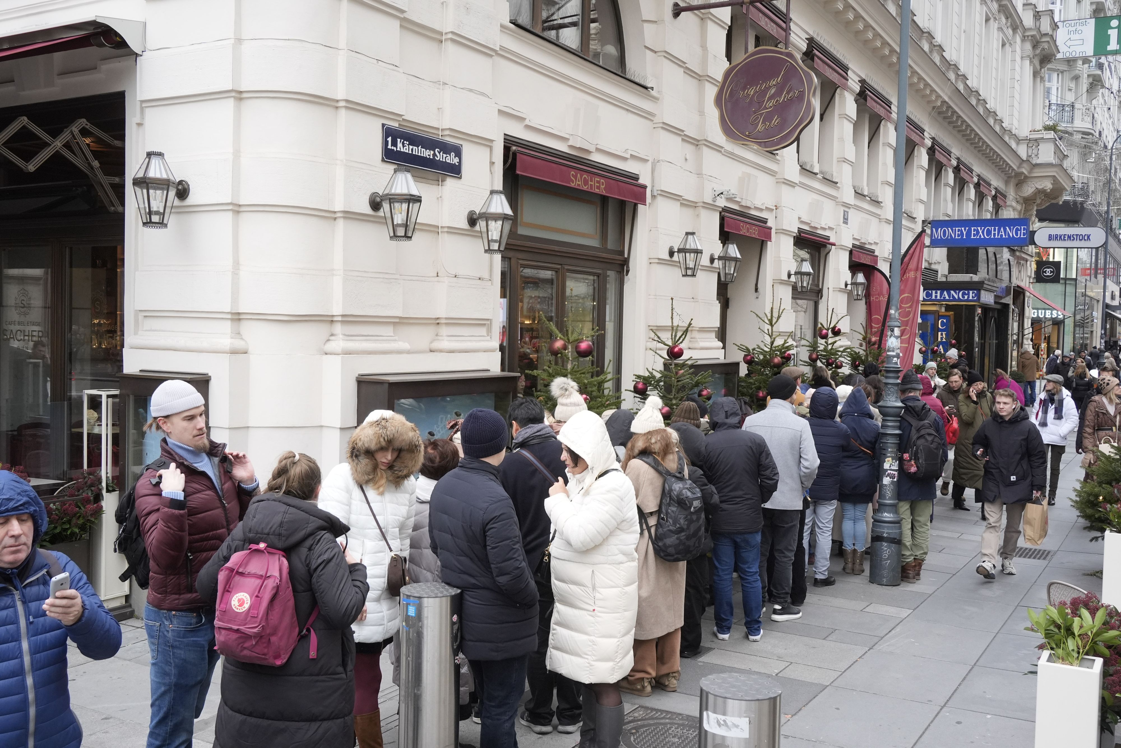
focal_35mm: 34
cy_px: 374
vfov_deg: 38.9
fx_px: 1059
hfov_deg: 55.8
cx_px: 560
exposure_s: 1/160
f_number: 10
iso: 2000
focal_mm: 34
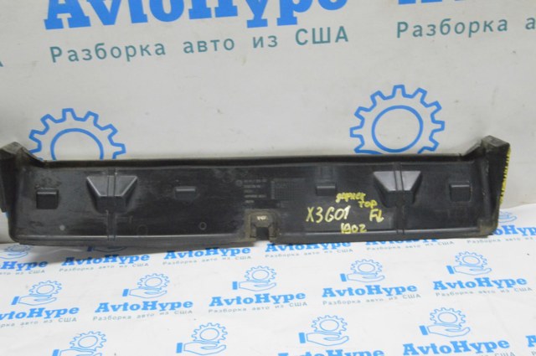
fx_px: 691
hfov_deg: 42.4
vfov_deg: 28.9
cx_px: 268
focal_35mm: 46
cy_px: 178
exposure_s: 1/15
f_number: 20
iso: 6400
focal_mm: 31
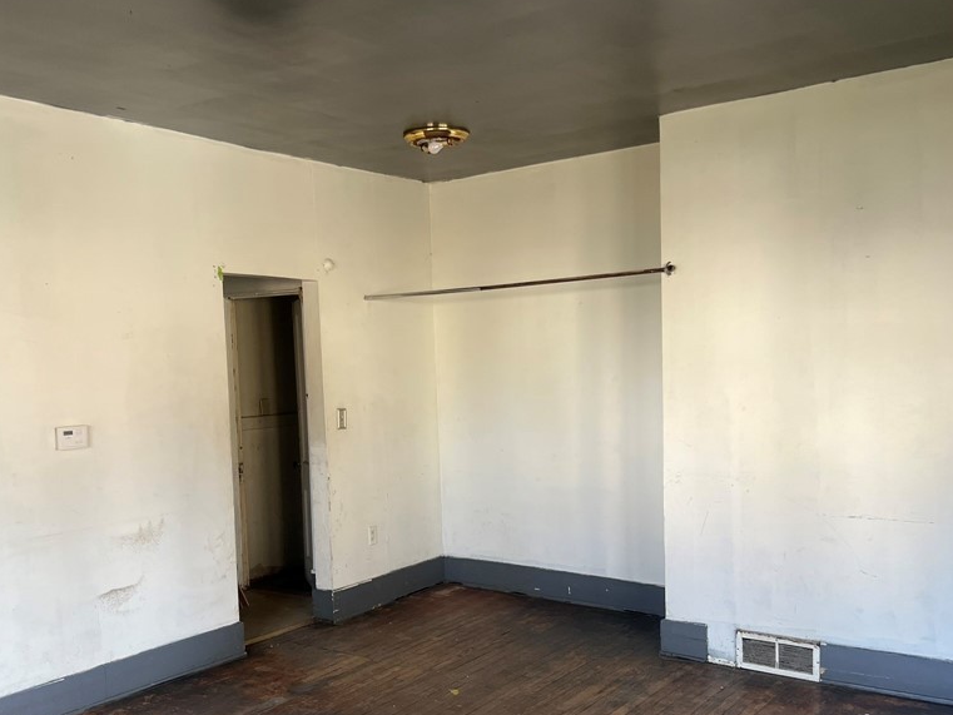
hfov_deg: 52.6
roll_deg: +2.3
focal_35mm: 35
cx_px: 453
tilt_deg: -4.6
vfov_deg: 40.6
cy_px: 423
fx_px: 964
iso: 125
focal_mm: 5.7
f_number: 1.5
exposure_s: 1/106
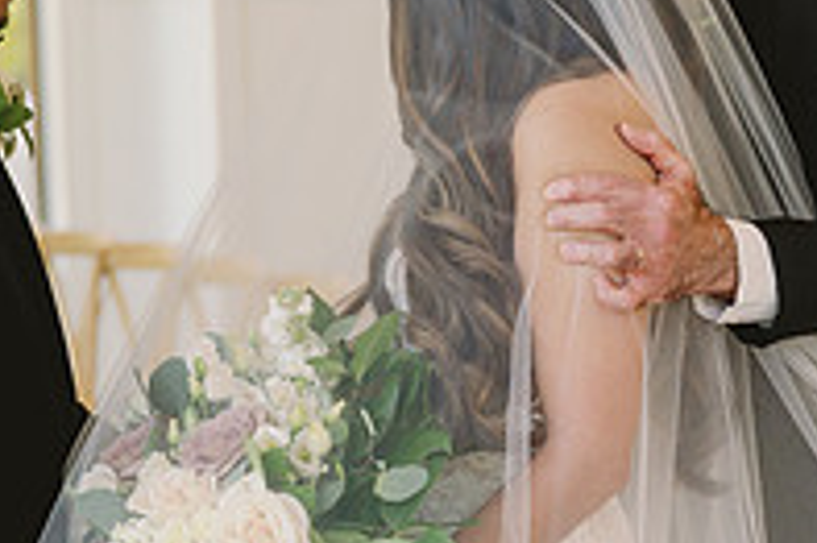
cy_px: 319
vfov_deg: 8.8
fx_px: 3537
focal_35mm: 156
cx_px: 523
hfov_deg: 13.2
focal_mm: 53
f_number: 2.8
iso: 1000
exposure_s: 1/640
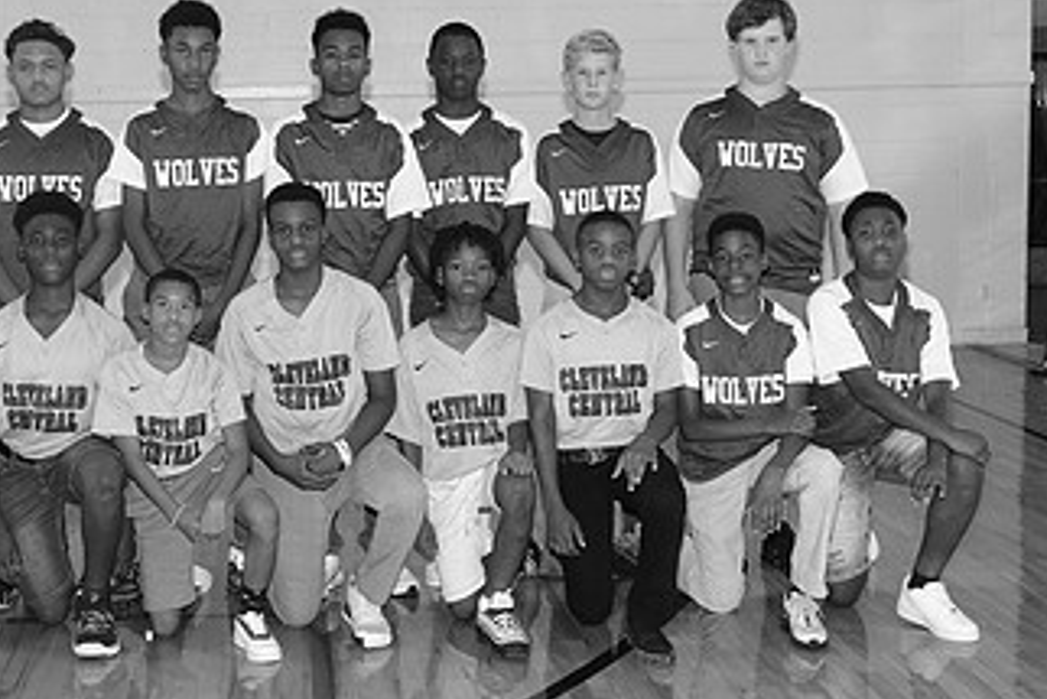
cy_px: 297
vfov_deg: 21.6
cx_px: 302
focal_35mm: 63
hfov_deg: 31.5
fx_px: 1833
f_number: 4
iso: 1000
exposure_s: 1/200
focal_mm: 23
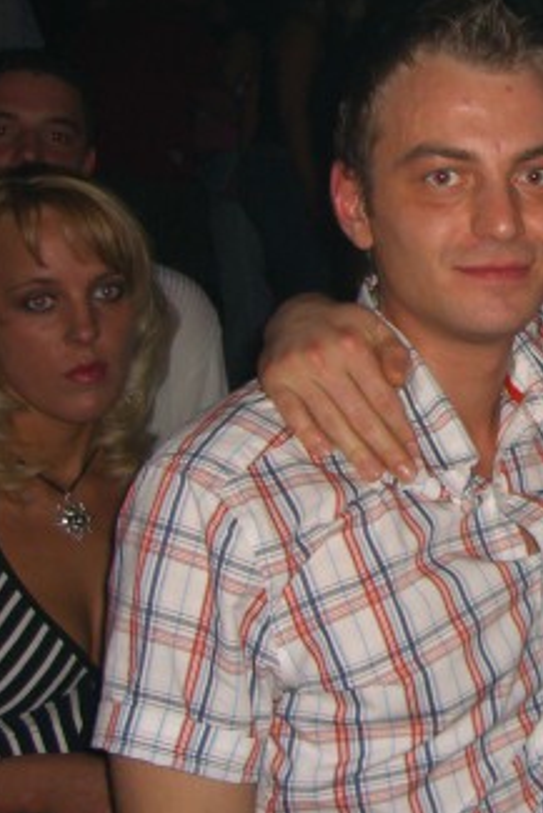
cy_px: 315
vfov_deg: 27.6
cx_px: 696
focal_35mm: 73
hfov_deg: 17.6
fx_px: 1650
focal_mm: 7.9
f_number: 2.8
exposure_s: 1/60
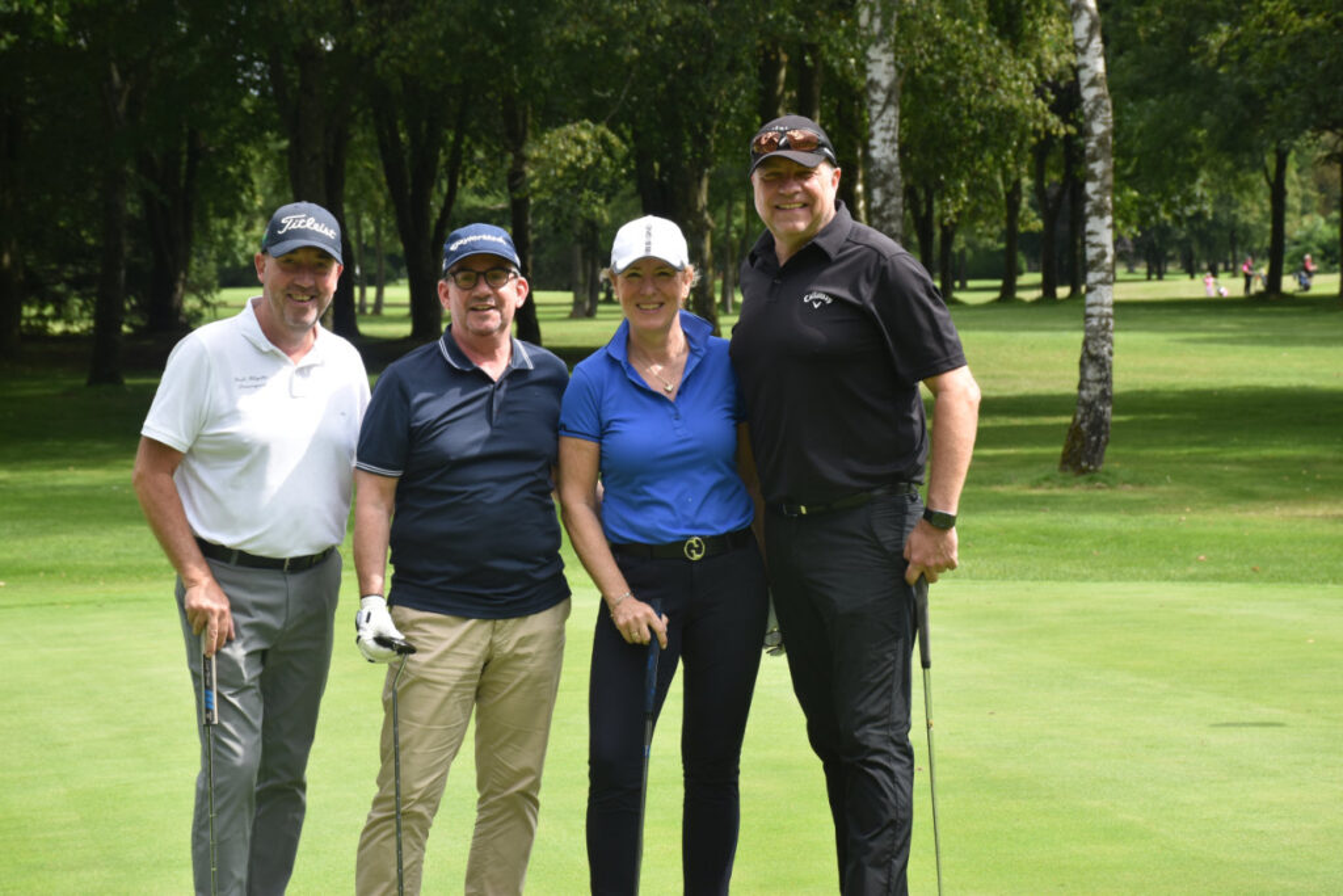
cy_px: 448
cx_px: 672
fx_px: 3917
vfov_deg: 13.0
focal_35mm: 105
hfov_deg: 19.5
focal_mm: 70
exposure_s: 1/320
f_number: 9
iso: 200
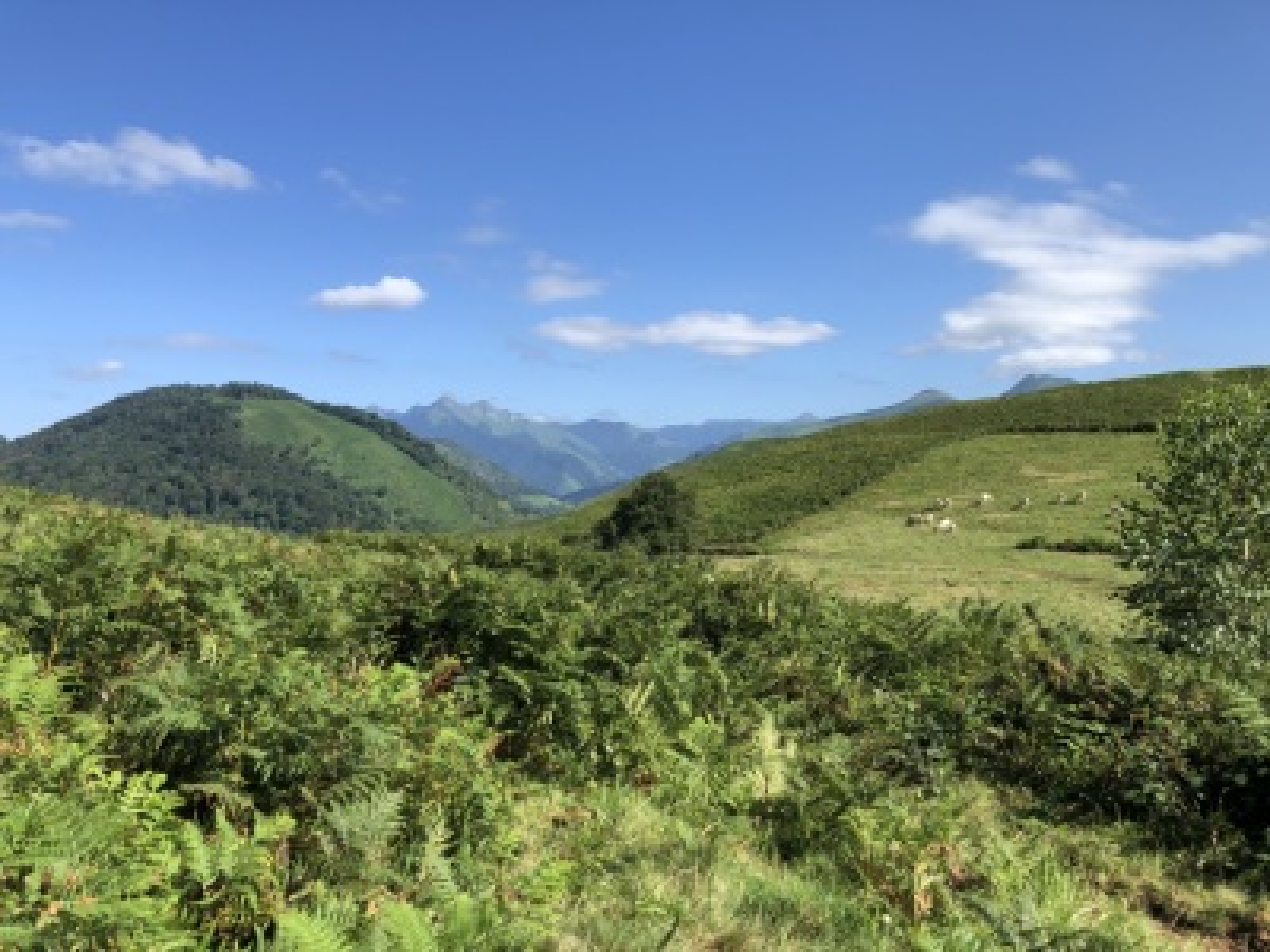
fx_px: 1027
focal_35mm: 28
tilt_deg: +1.9
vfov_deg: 49.7
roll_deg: +3.1
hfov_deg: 63.4
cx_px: 635
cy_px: 476
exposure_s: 1/1453
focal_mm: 4
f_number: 1.8
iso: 20
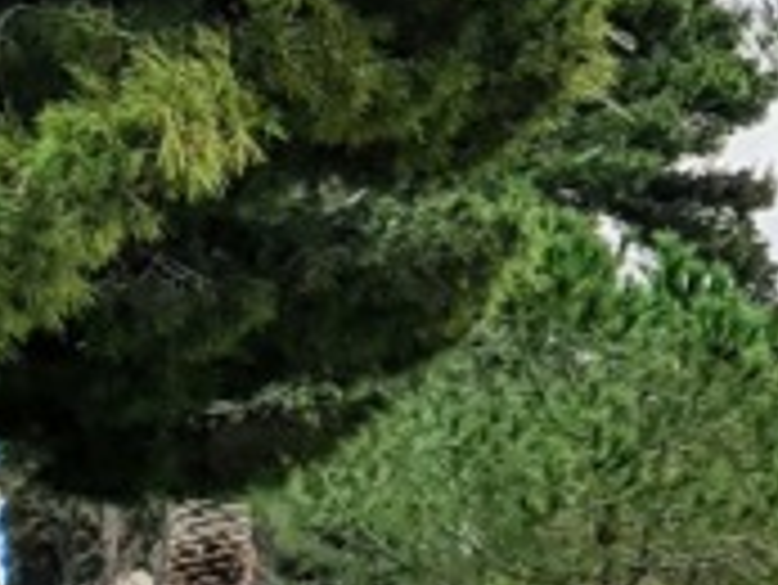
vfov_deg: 9.6
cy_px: 441
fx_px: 3464
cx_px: 944
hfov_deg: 12.5
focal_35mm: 154
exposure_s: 1/320
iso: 50
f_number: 2.4
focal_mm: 4.32
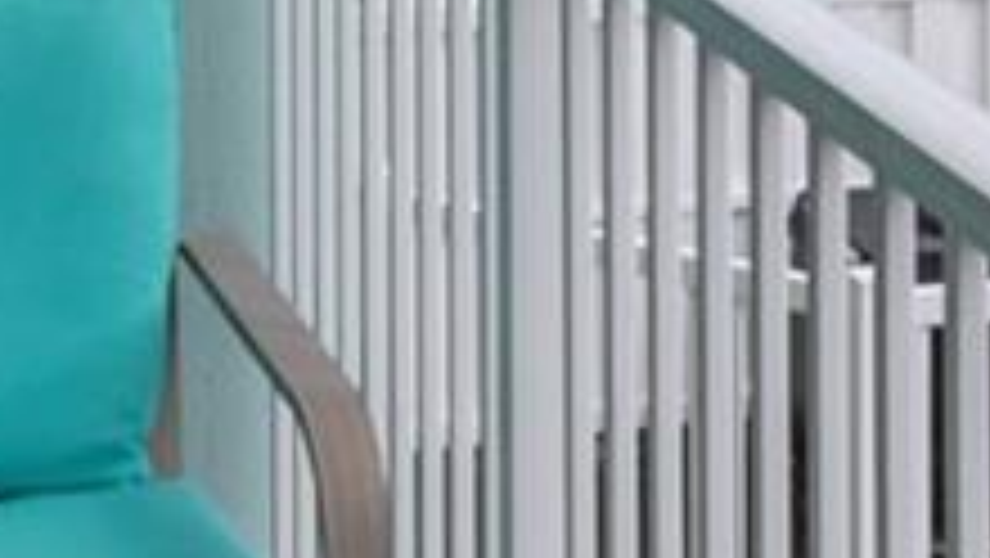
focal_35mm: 126
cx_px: 400
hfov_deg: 17.0
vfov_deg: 8.8
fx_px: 3304
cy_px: -774
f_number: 7.1
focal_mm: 11
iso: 800
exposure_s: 1/1250
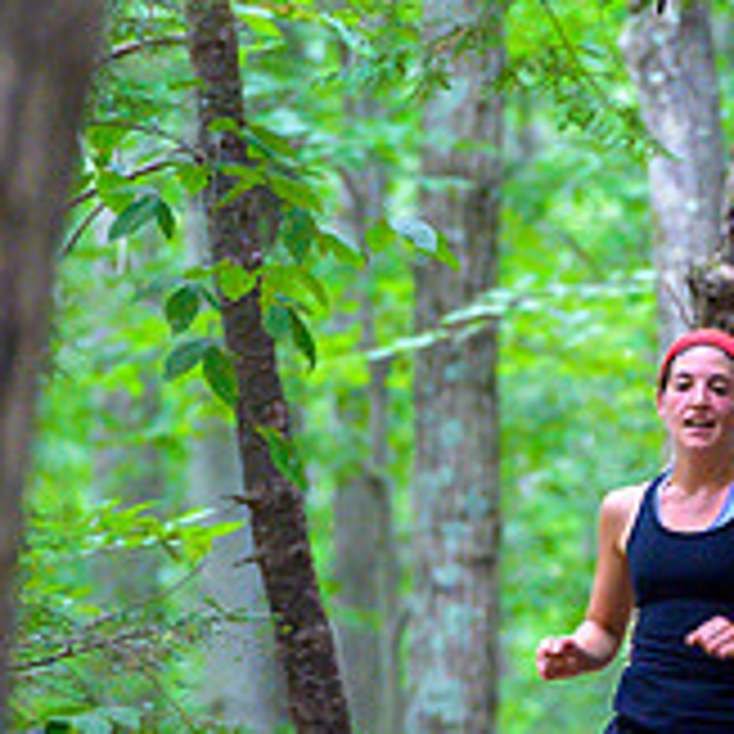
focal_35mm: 603
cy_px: 784
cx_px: 923
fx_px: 14466
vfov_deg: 2.9
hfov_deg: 2.9
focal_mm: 200
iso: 8000
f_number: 4
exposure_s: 1/200
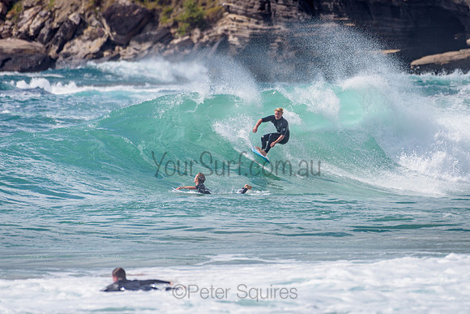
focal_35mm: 613
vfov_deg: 2.2
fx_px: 8006
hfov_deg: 3.4
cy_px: 143
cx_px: 265
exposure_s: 1/2000
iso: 90
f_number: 5.6
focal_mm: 500
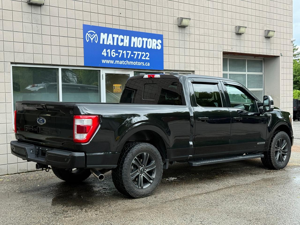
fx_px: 416
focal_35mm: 48
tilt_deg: -1.6
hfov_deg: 39.7
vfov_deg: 30.3
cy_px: 112
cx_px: 150
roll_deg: +1.0
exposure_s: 1/394
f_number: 1.78
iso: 80
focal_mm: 6.76
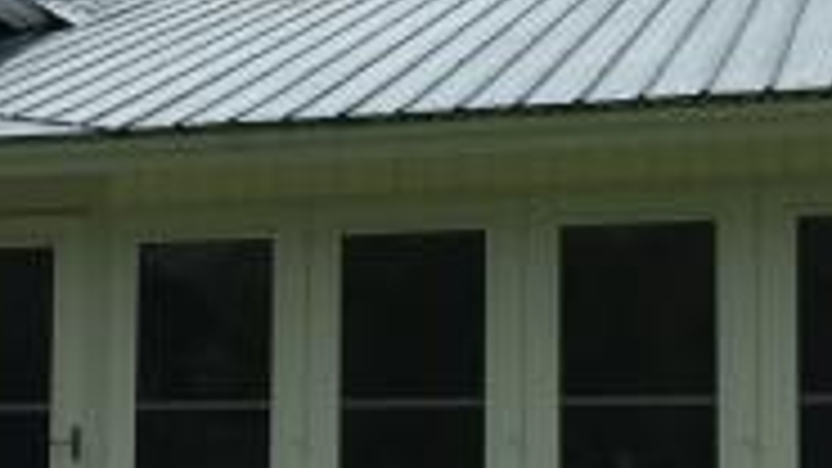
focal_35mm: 99
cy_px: 382
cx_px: 72
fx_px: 2184
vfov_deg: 12.2
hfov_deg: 21.1
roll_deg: -2.8
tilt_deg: +4.9
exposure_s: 1/2639
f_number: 2.2
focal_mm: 4.15
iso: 32
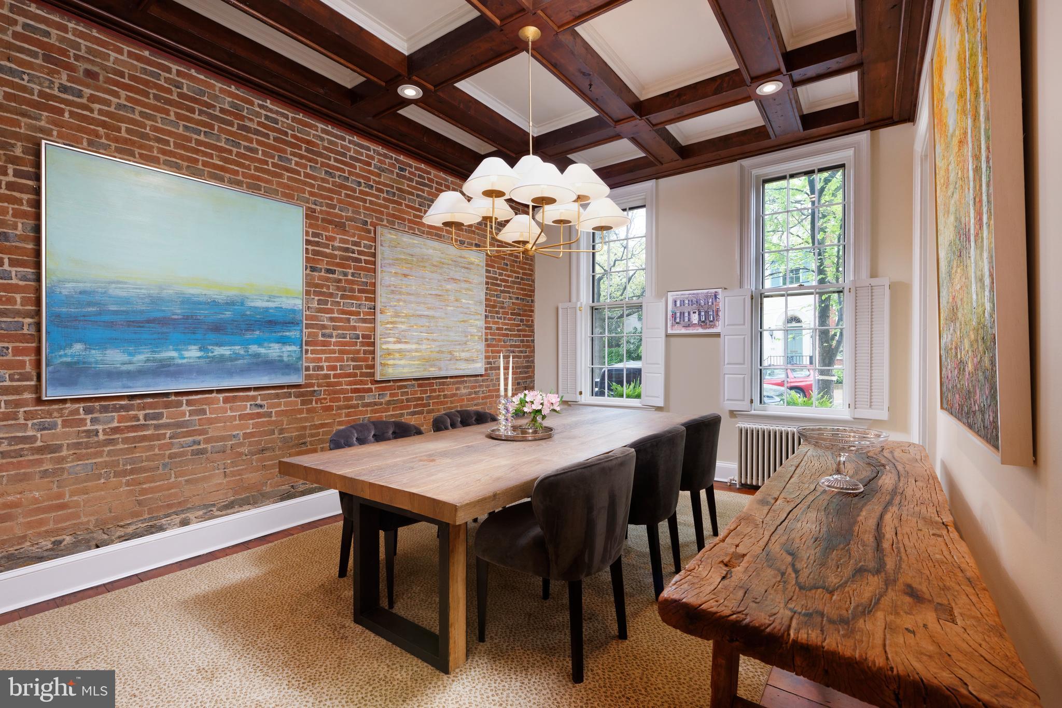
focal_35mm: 16
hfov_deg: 96.7
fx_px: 472
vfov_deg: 73.8
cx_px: 531
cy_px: 354
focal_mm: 16
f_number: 11
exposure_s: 1/15
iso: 400
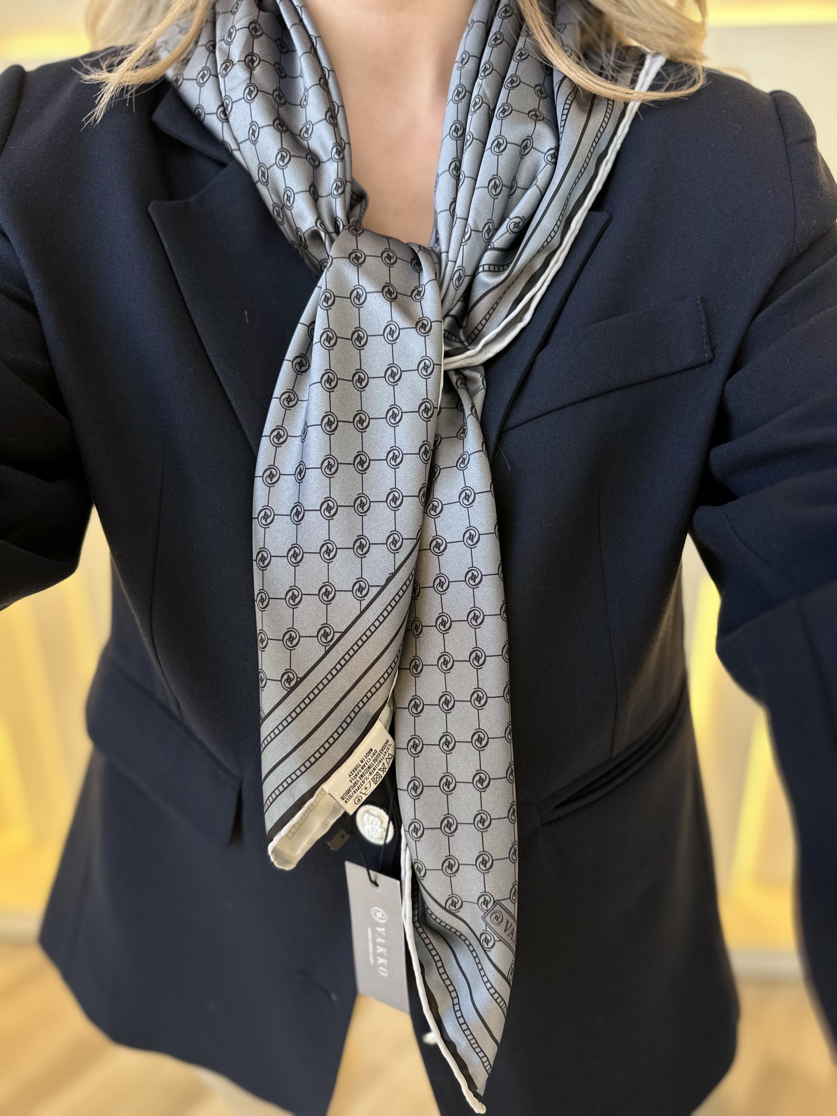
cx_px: 418
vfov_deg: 71.6
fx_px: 774
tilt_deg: -20.6
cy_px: 558
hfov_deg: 56.8
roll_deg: +0.1
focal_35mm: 24
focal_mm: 6.86
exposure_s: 1/121
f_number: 1.78
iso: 100
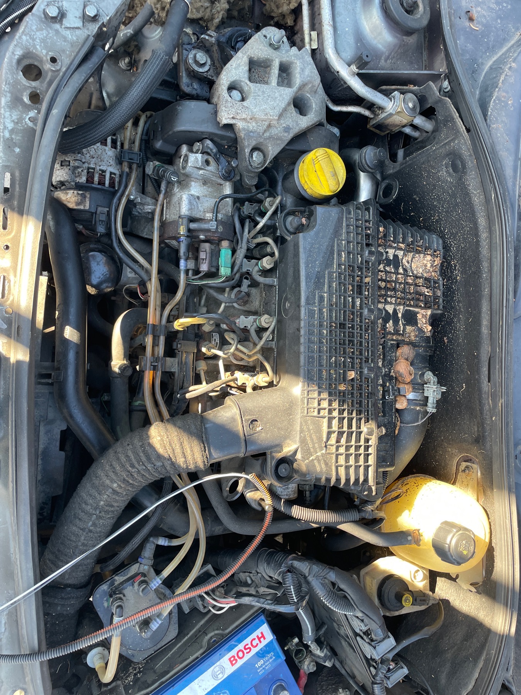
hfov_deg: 53.1
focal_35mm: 26
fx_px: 522
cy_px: 348
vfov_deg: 67.3
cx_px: 260
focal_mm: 4.2
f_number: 1.6
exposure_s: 1/121
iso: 64
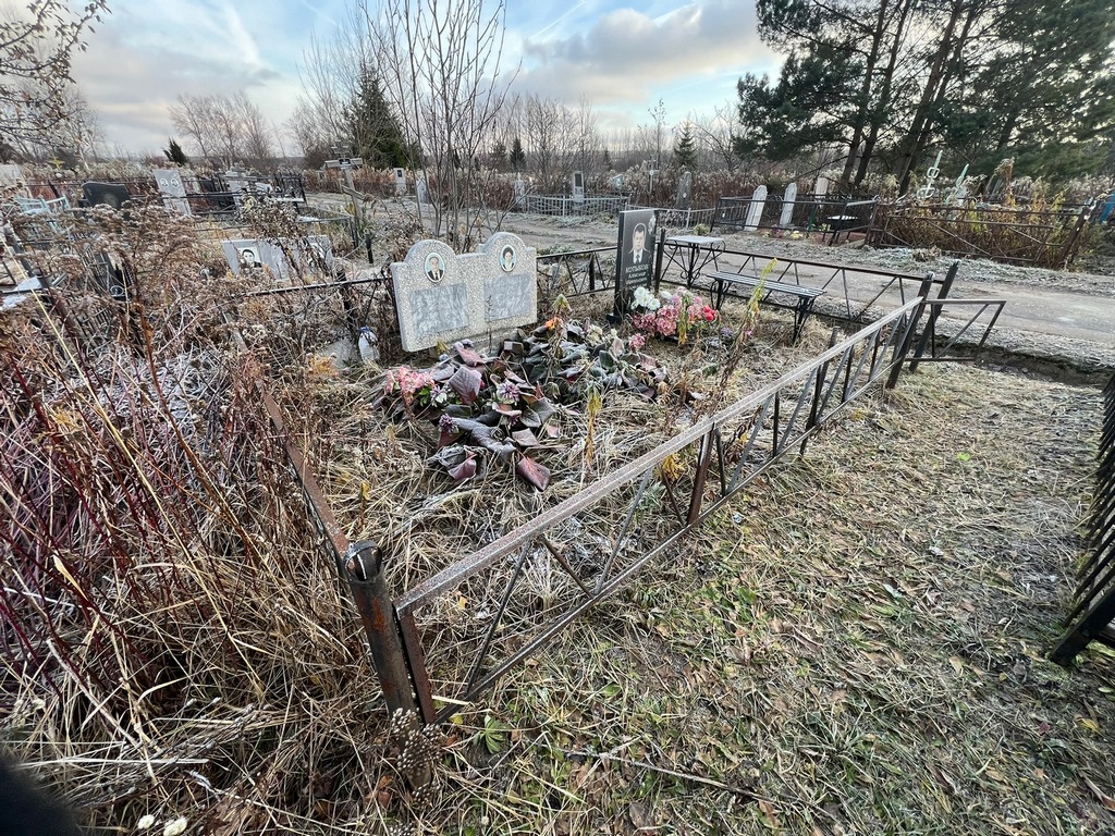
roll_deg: +0.4
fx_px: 419
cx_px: 558
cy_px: 418
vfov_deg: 89.9
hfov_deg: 106.2
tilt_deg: -26.1
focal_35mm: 13
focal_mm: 1.57
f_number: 1.8
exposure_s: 1/156
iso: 32
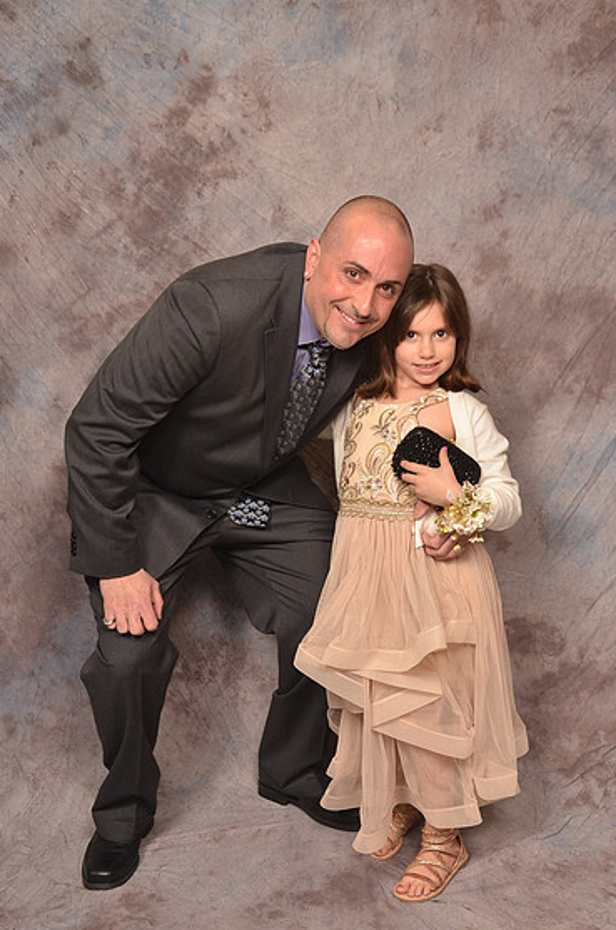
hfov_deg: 26.9
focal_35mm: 50
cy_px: 478
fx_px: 1289
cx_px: 317
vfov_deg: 39.7
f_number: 5.6
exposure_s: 1/60
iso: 200
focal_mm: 32
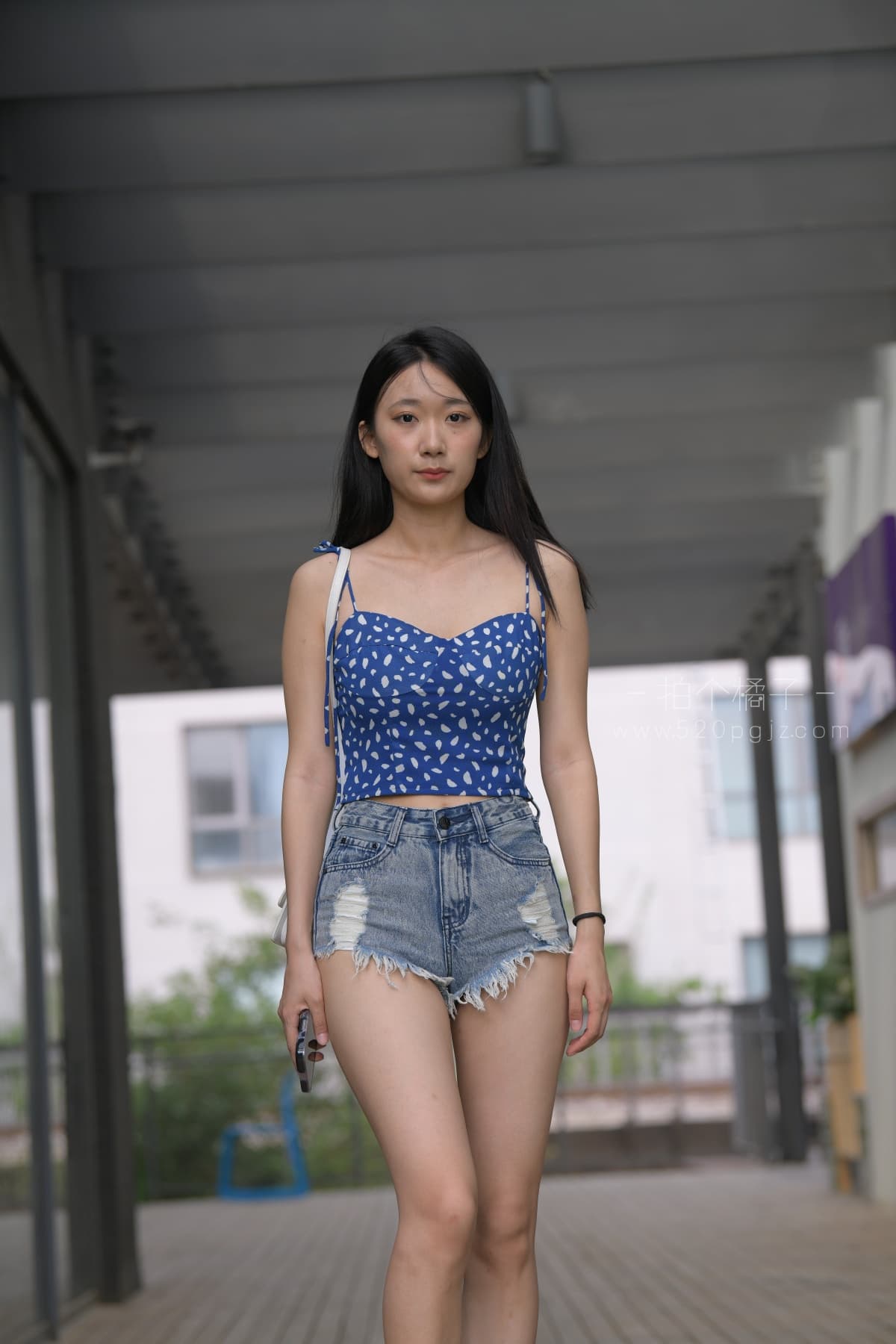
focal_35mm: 102
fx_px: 3808
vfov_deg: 20.0
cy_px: 672
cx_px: 448
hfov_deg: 13.4
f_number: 4
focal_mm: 102
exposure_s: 1/1000
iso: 200
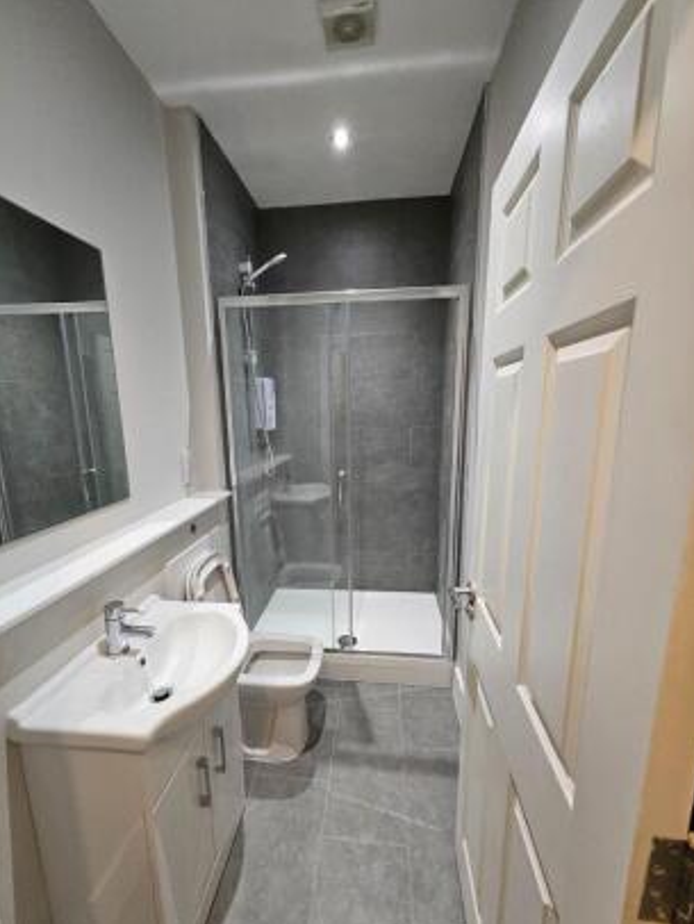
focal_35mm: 14
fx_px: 374
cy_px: 488
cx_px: 332
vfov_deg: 101.9
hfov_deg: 85.7
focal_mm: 1.74
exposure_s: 1/50
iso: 400
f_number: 2.2
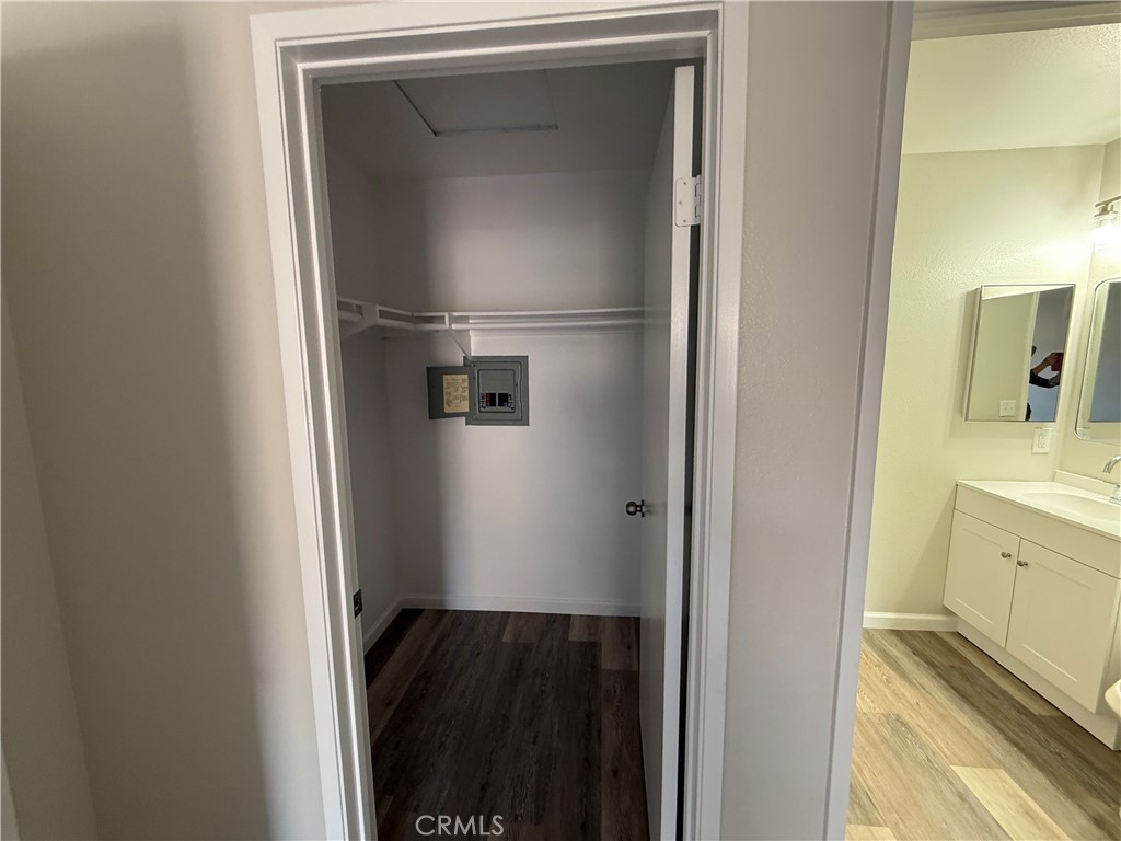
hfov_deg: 102.1
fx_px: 453
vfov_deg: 85.7
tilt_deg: -6.7
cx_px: 560
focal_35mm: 14
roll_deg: +0.2
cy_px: 420
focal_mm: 2.22
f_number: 2.2
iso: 250
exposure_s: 1/60
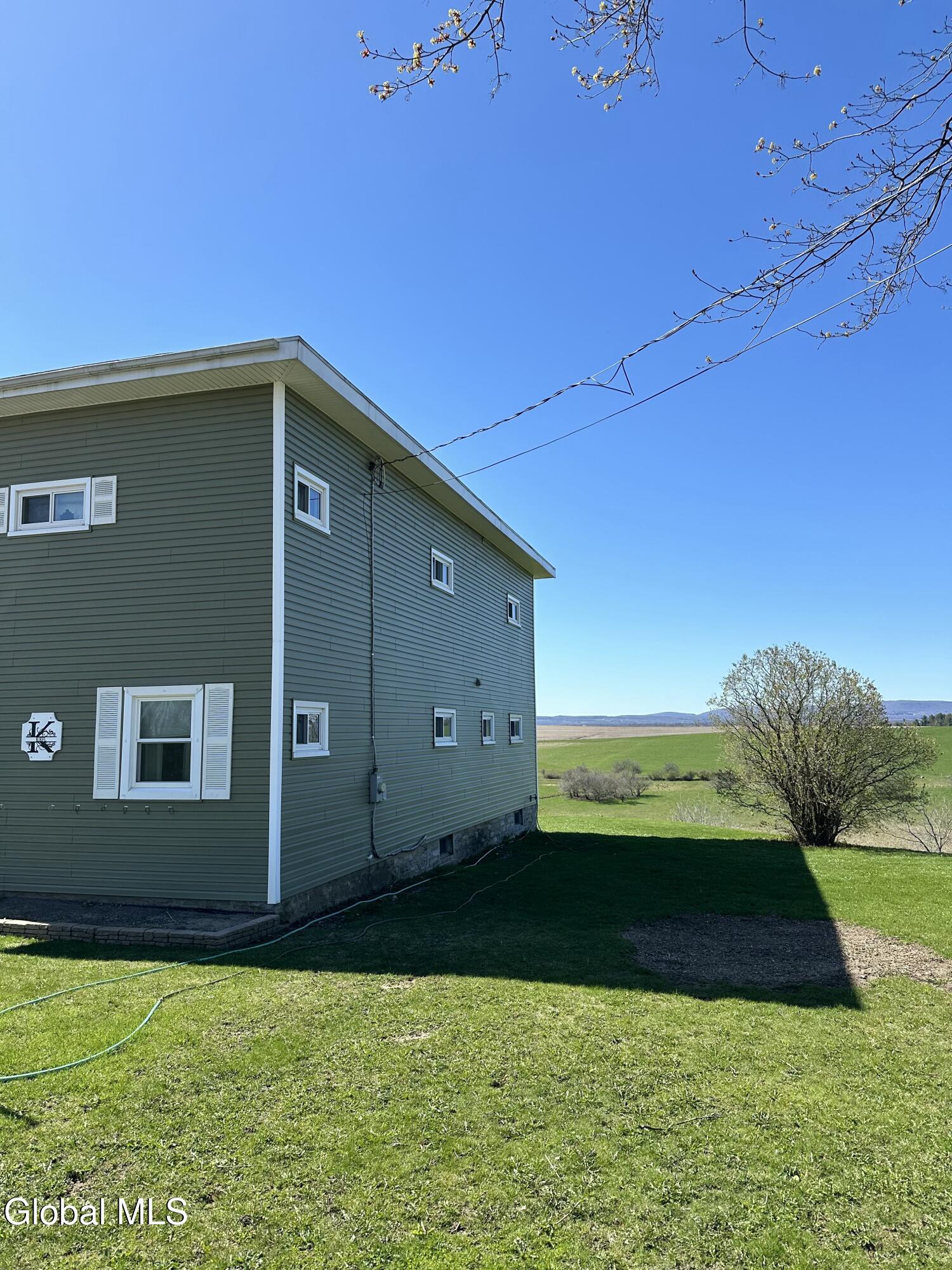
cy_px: 635
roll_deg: -0.3
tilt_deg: +6.2
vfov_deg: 71.6
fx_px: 880
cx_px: 476
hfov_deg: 56.8
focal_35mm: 24
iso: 80
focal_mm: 6.86
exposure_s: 1/3472
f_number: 1.78
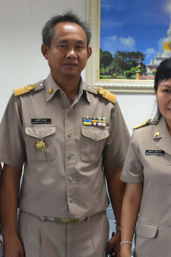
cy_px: 145
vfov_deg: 21.7
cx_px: 165
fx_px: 670
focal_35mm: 94
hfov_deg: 14.4
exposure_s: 1/60
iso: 800
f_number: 4
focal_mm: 20
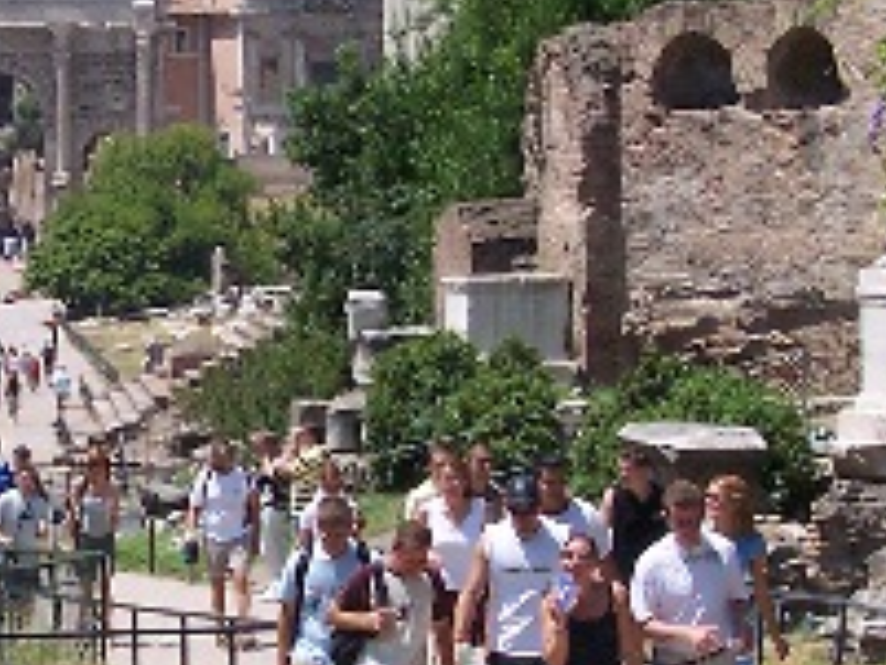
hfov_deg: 12.9
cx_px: 31
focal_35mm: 151
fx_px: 3867
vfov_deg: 9.8
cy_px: 88
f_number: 4.8
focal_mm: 8
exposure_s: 1/700
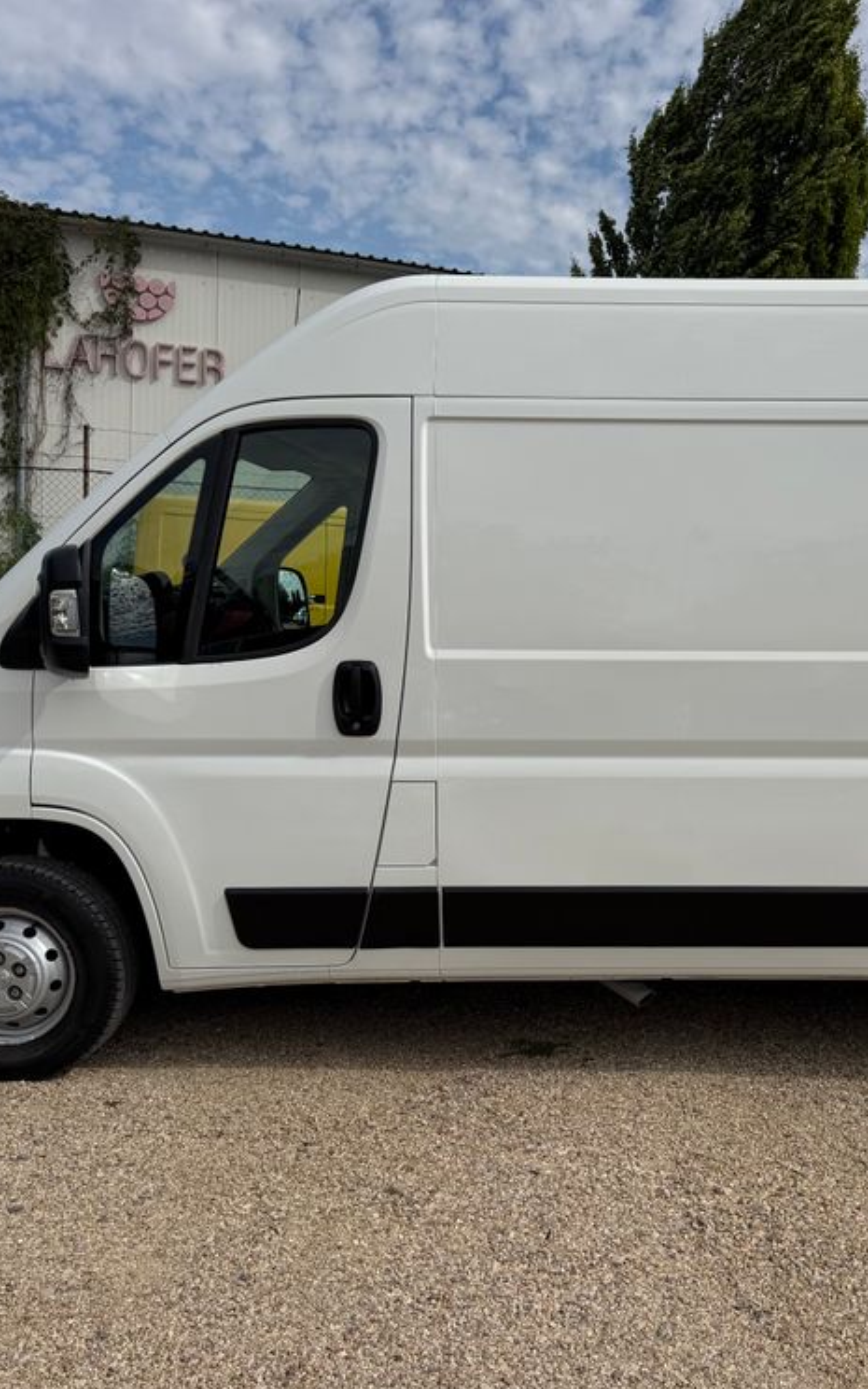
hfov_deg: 35.3
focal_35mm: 35
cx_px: 674
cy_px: 715
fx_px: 1325
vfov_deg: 55.3
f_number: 1.78
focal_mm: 6.76
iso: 80
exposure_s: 1/9091
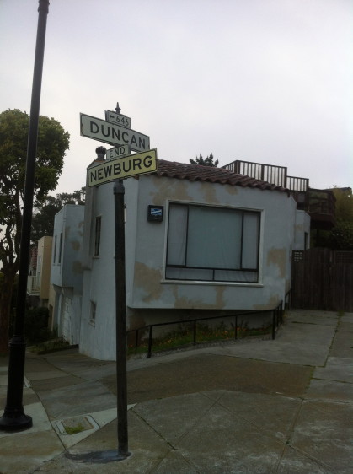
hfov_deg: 40.6
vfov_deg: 52.7
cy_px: 237
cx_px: 176
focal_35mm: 35
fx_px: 478
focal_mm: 3.85
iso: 80
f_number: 2.8
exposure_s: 1/141
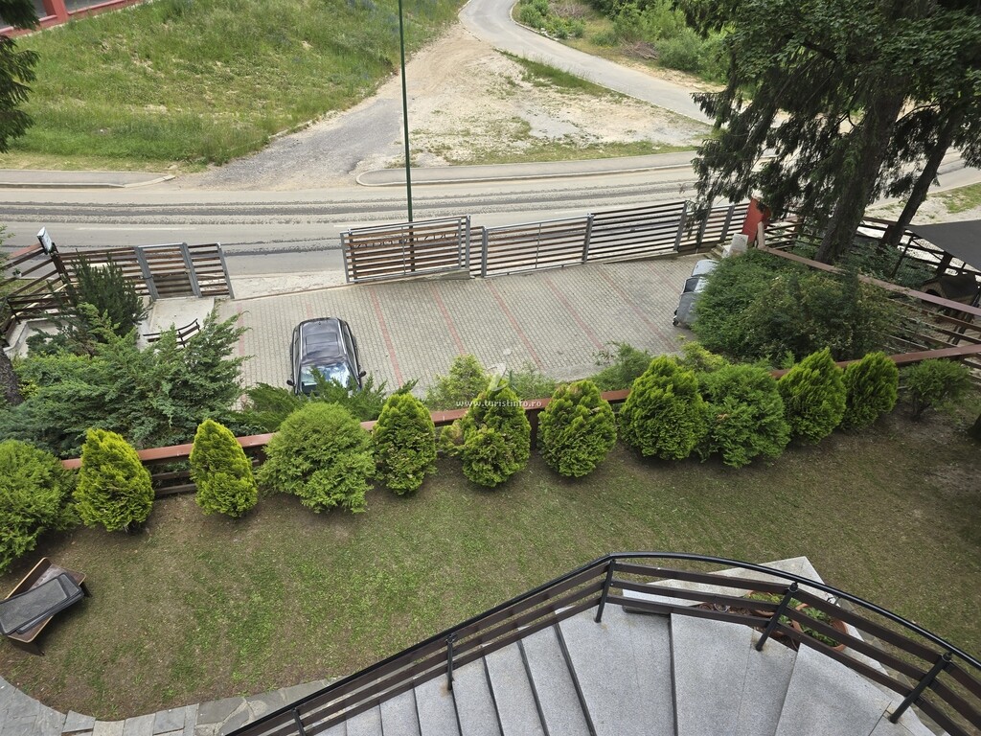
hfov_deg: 73.9
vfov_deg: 58.9
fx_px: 652
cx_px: 490
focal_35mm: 23
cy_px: 368
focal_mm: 6.3
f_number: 1.7
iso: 12
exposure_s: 1/188
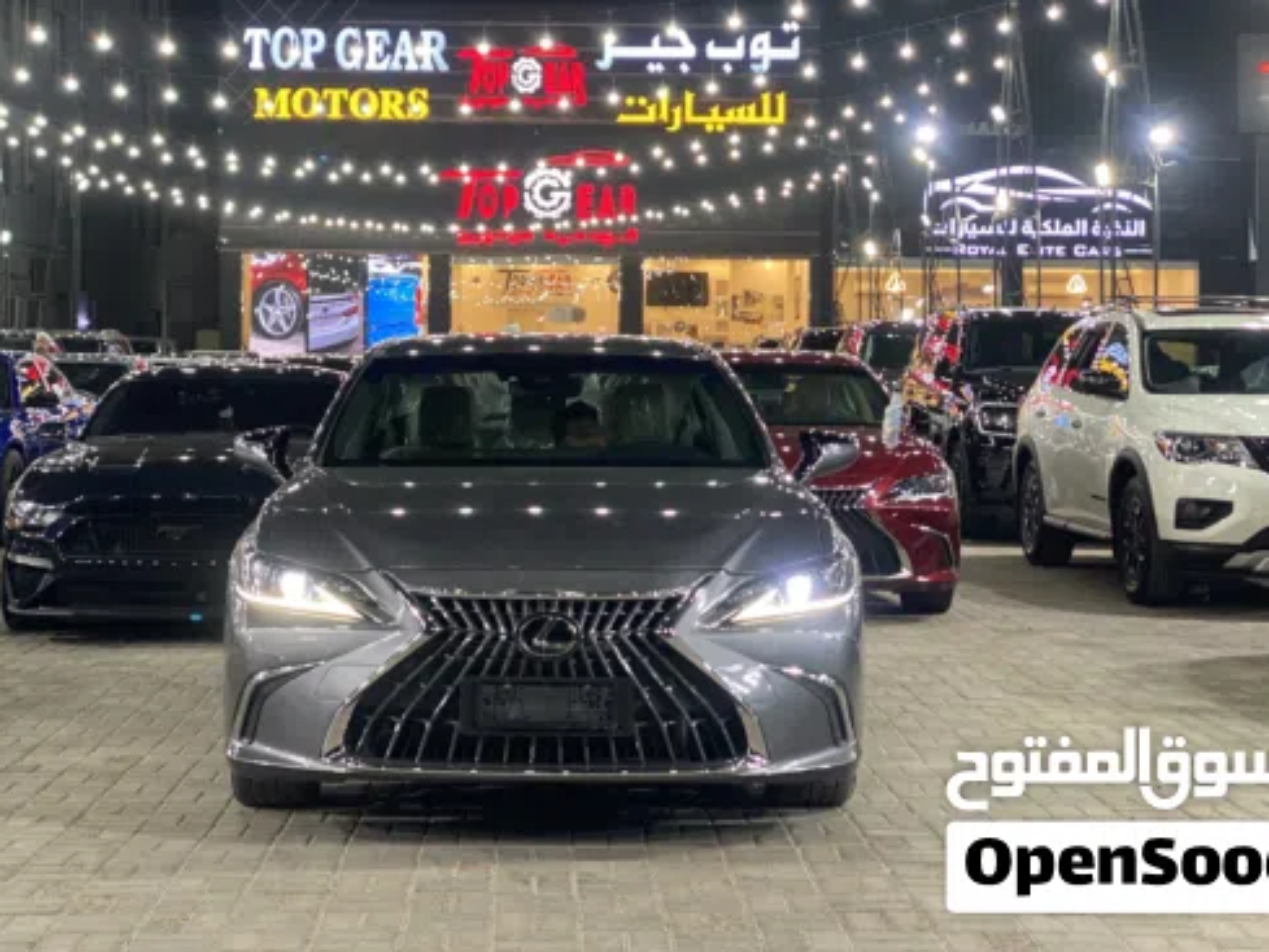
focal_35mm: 68
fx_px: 2493
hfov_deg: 28.5
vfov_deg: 21.6
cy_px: 353
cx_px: 555
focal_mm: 6
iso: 250
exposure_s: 1/100
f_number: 2
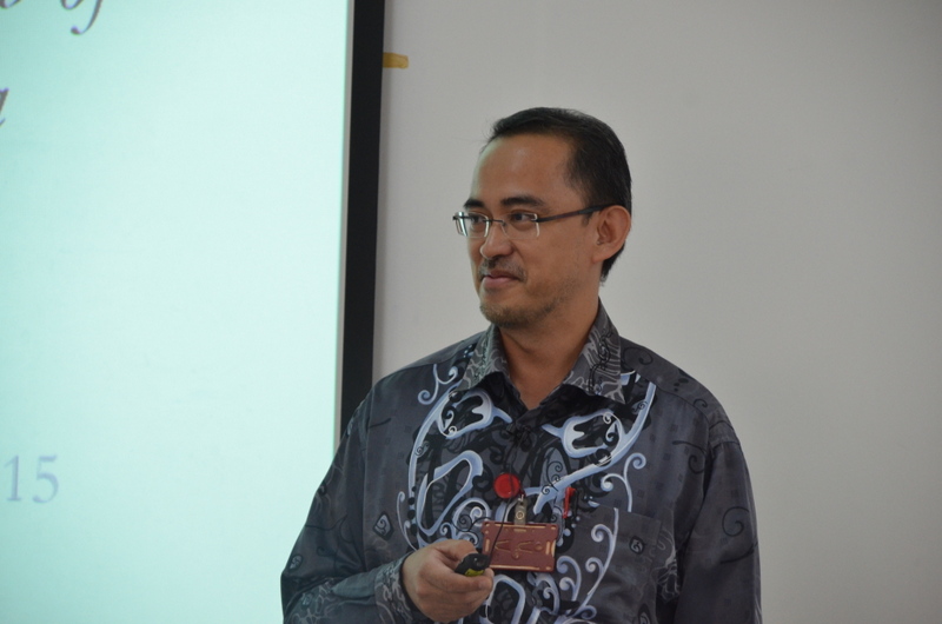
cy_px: 312
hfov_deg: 10.2
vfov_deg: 6.8
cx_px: 471
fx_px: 5288
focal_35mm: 202
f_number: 5.6
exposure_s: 1/80
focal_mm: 135
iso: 1600
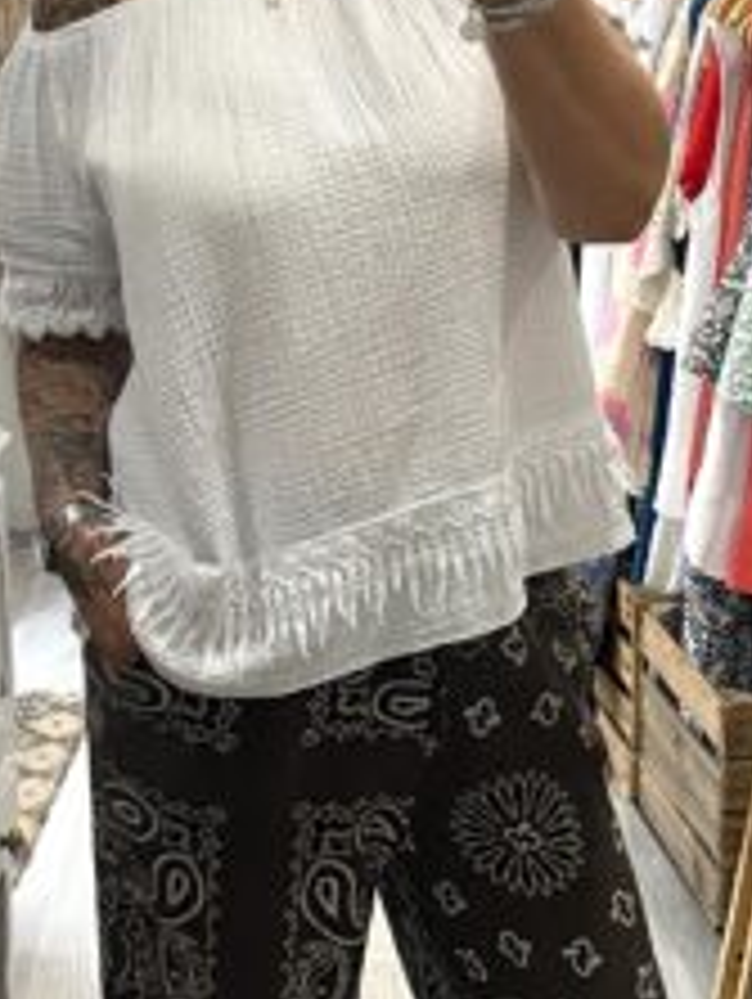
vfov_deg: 42.0
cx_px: 369
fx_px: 1301
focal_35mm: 45
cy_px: 540
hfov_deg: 32.2
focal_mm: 5.1
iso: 64
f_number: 1.6
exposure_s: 1/50
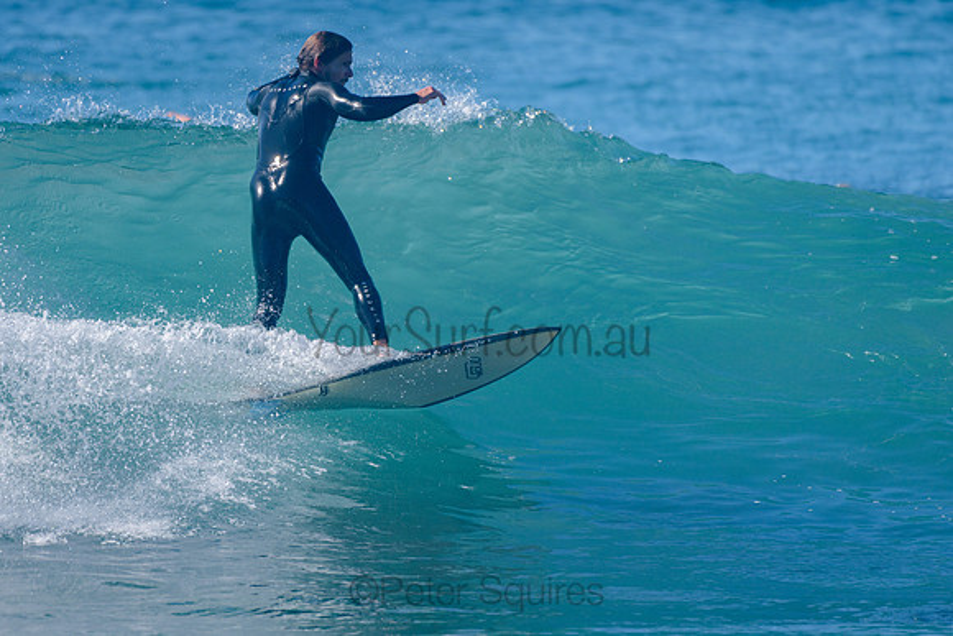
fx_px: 16225
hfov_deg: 3.4
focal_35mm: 613
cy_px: 311
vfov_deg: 2.2
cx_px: 369
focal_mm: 500
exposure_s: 1/2000
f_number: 5.6
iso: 200
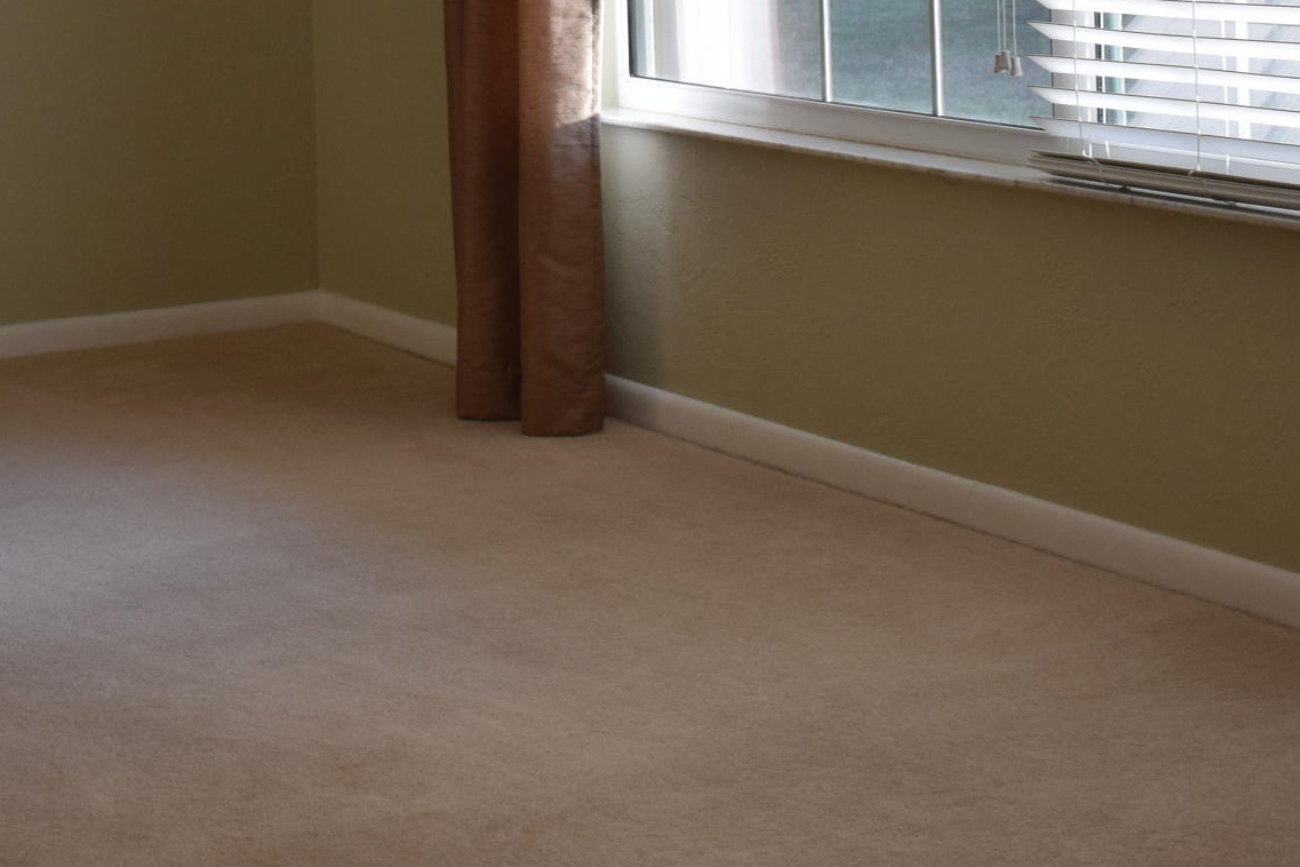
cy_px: -205
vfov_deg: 13.9
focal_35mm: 95
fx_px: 3430
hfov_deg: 21.5
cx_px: 624
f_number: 5.6
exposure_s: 1/125
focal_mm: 24
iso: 400
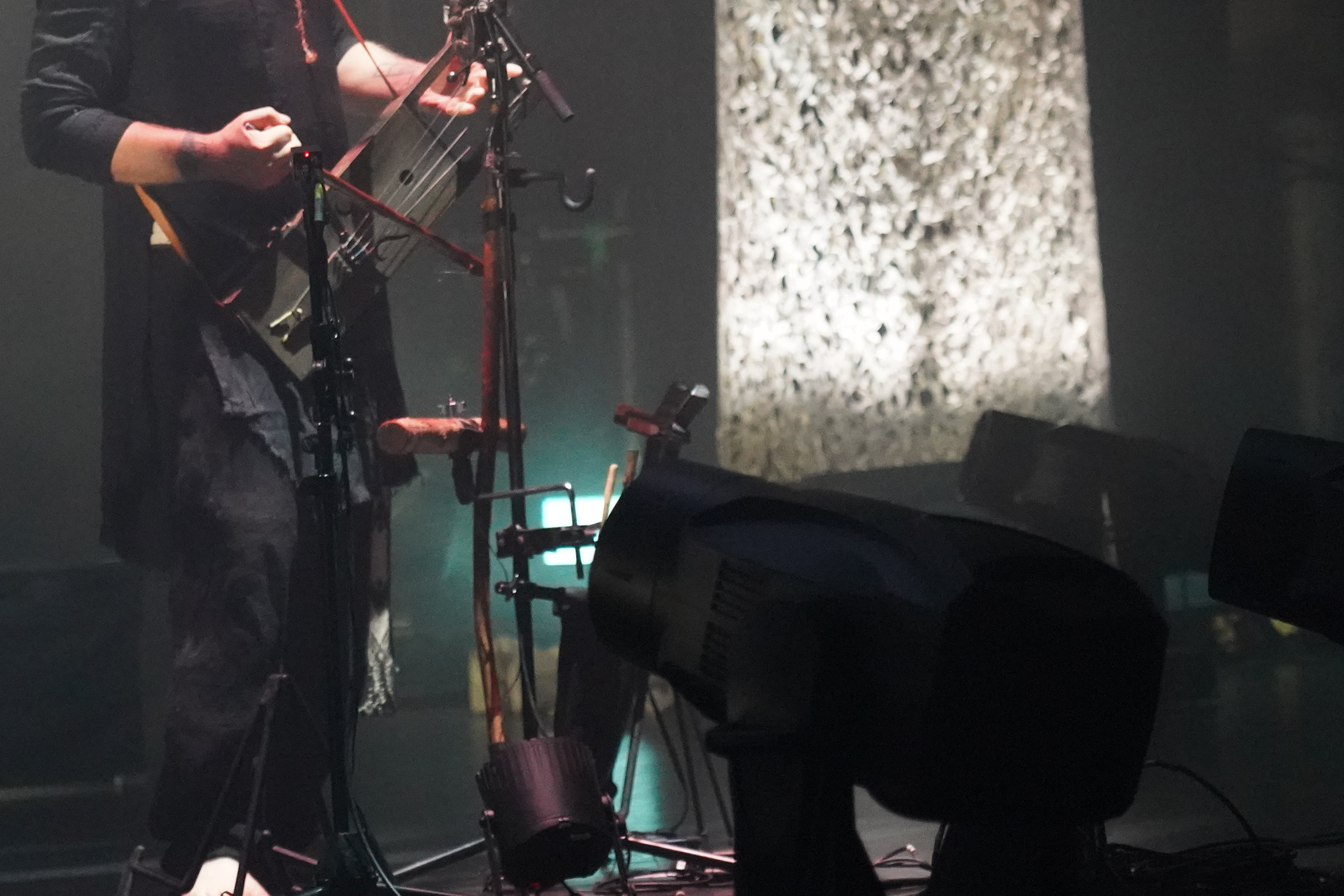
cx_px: 224
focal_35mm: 198
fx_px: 7391
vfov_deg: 6.9
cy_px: 101
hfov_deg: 10.4
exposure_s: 1/160
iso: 12800
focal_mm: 105
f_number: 4
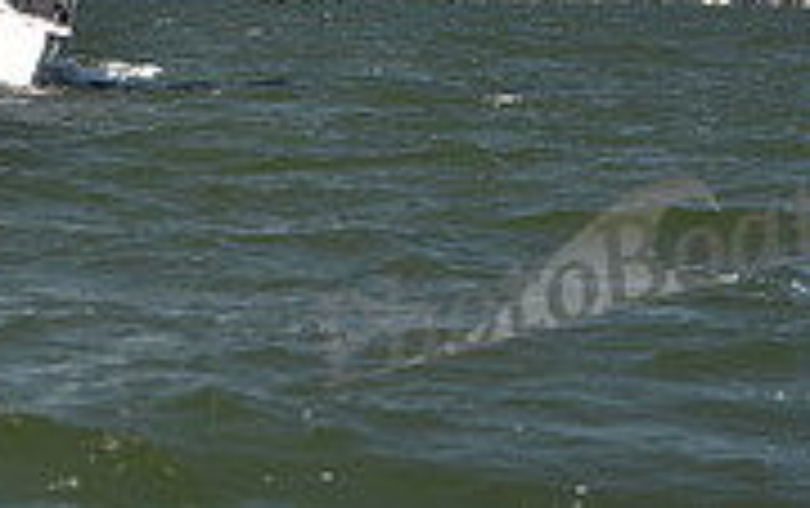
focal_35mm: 295
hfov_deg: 7.1
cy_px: -357
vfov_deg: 4.4
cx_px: 86
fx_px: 6520
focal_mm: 90
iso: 250
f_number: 3.2
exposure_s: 1/1250
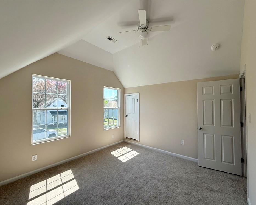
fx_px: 114
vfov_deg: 84.0
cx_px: 132
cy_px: 104
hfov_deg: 96.8
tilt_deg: +0.9
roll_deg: +0.3
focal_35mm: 15
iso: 64
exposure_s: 1/259
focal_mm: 2.22
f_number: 2.2
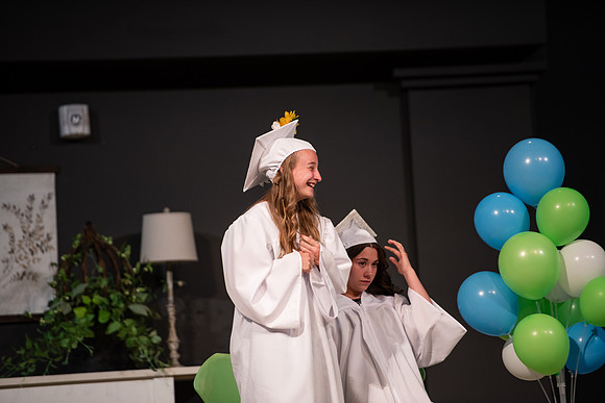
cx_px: 302
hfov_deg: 10.3
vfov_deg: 6.9
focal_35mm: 200
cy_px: 202
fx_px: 3362
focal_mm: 200
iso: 800
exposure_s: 1/250
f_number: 2.8
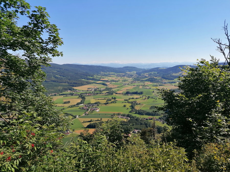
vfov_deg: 51.4
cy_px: 86
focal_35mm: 27
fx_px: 179
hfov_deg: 65.3
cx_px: 115
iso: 50
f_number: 1.8
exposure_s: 1/1252
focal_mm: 4.75
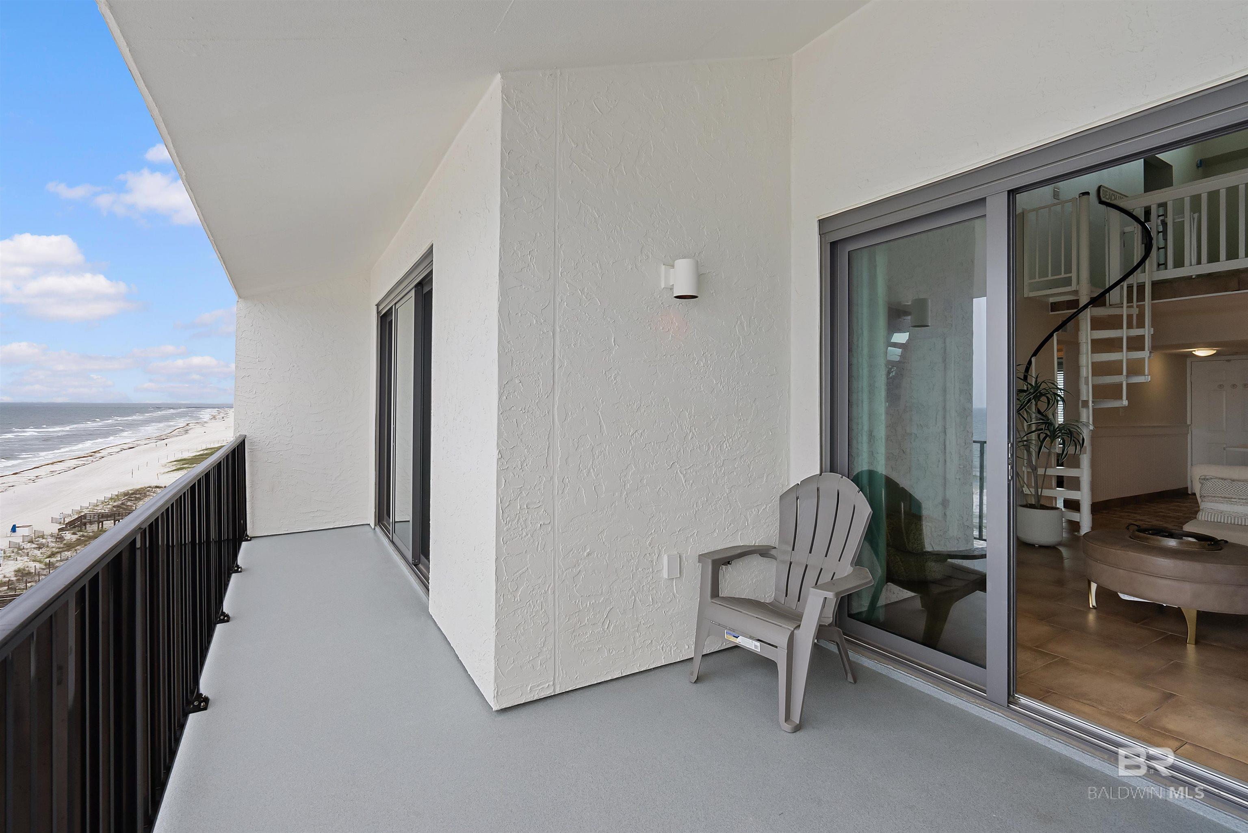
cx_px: 624
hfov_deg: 96.7
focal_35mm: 16
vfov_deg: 73.8
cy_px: 416
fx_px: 555
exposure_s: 1/80
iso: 640
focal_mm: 16
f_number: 9
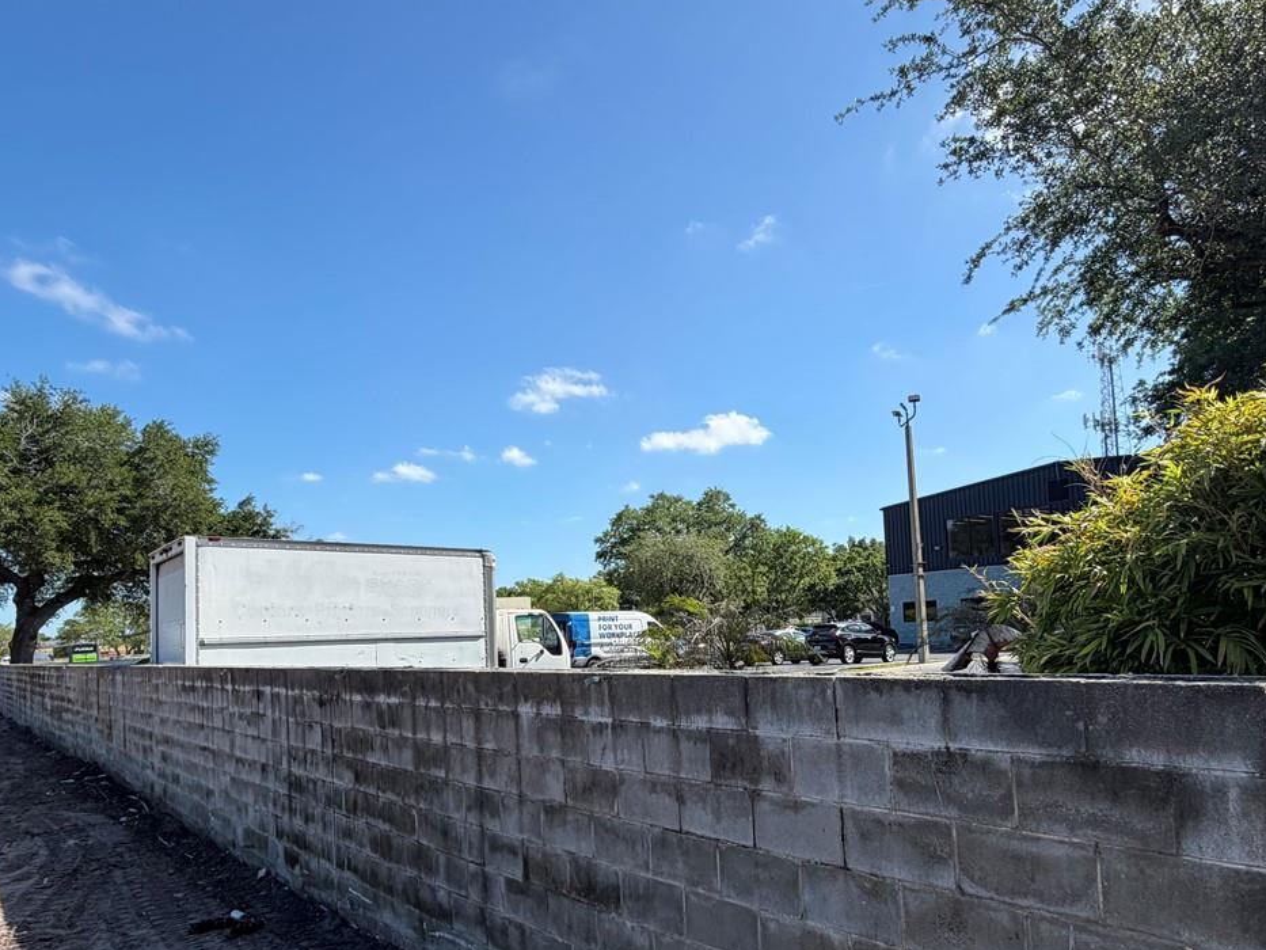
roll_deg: +2.7
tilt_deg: +2.4
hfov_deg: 71.2
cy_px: 586
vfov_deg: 56.2
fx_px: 878
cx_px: 727
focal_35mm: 24
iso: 32
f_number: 2.2
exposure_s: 1/770
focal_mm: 2.22
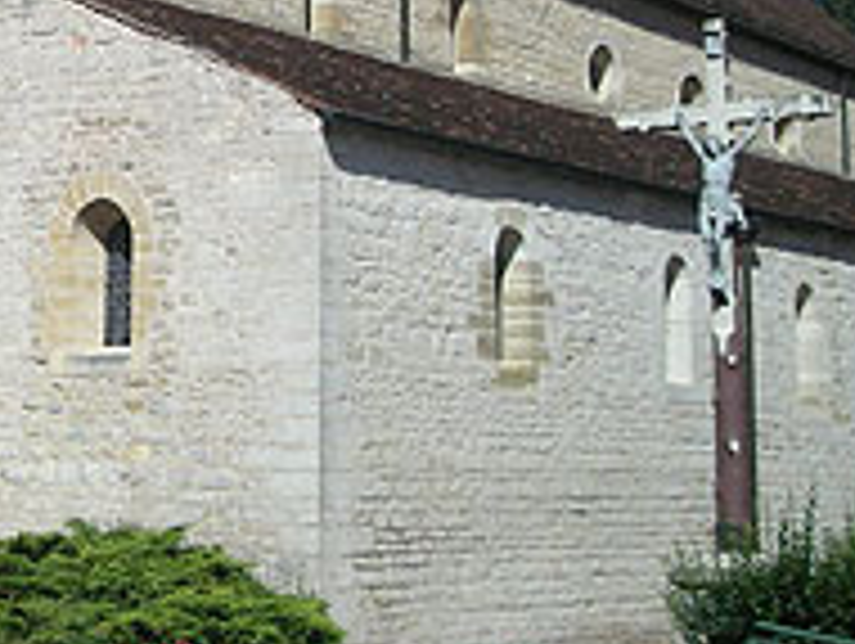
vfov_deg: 17.2
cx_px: -45
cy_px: -86
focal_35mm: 83
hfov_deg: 22.4
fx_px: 2053
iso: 50
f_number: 5.7
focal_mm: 5.7
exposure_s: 1/320
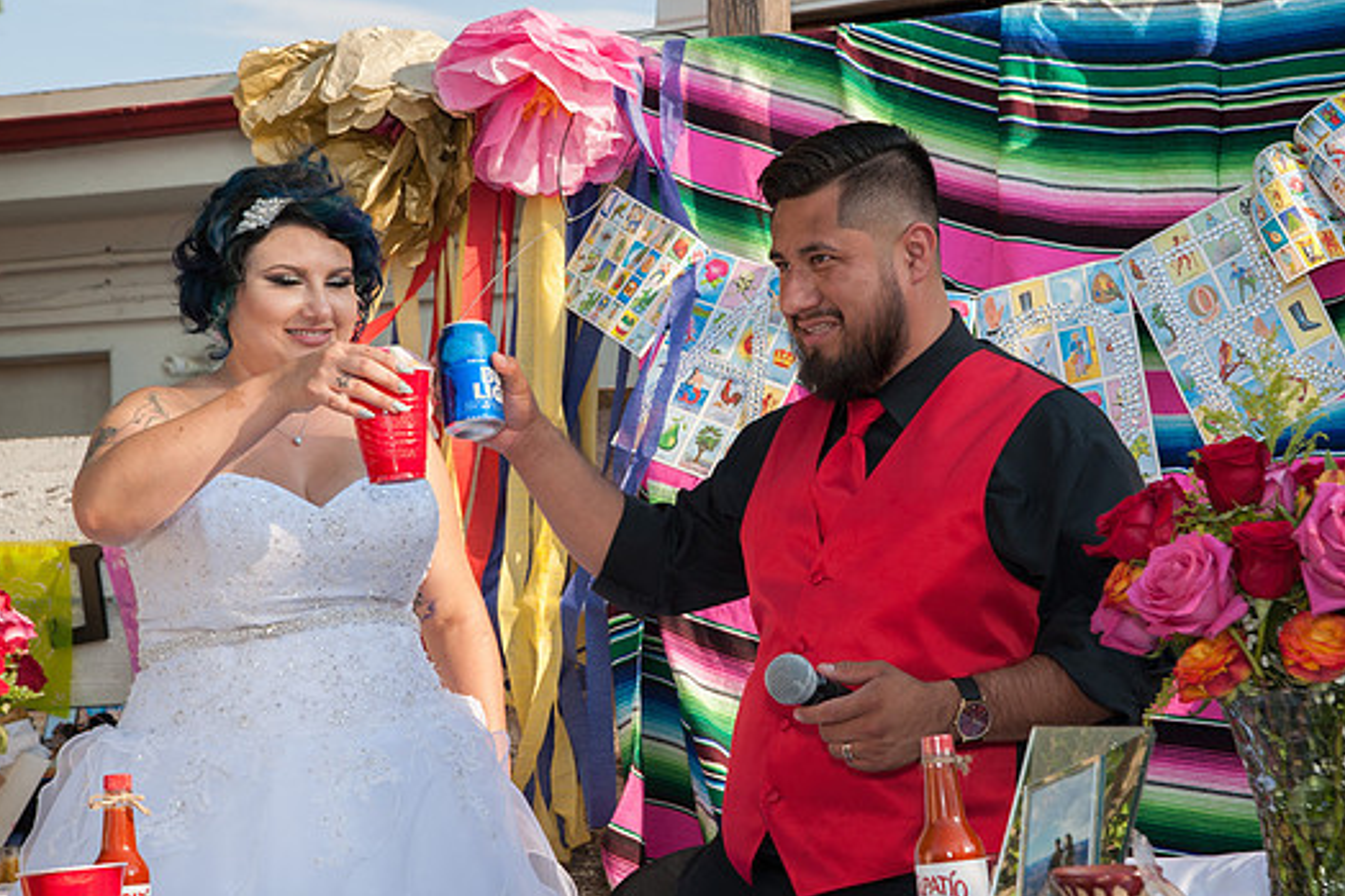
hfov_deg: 24.5
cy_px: 429
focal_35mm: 83
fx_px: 3100
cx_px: 724
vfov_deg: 16.4
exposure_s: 1/250
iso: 200
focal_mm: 75
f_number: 11
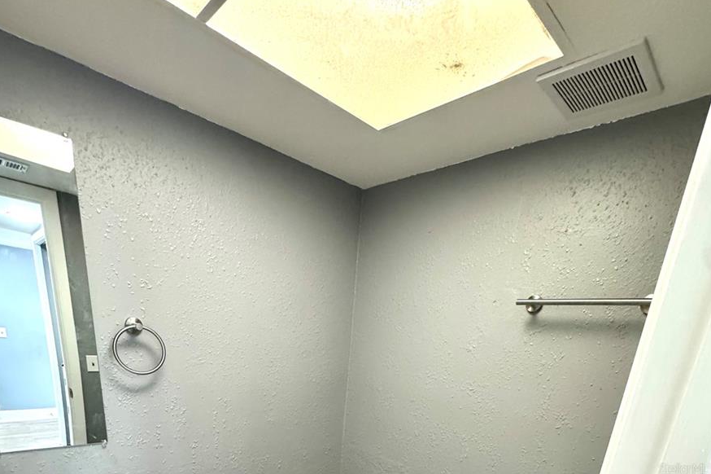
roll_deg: -4.3
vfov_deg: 50.7
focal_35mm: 20
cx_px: 351
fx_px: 395
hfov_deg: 84.0
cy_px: 468
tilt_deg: -18.9
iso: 320
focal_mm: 2.22
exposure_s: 1/60
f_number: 2.2
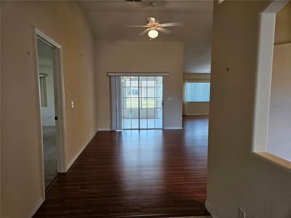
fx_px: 193
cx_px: 146
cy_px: 109
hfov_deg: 73.9
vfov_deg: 58.9
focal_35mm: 23
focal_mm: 5.4
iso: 160
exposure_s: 1/120
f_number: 1.8
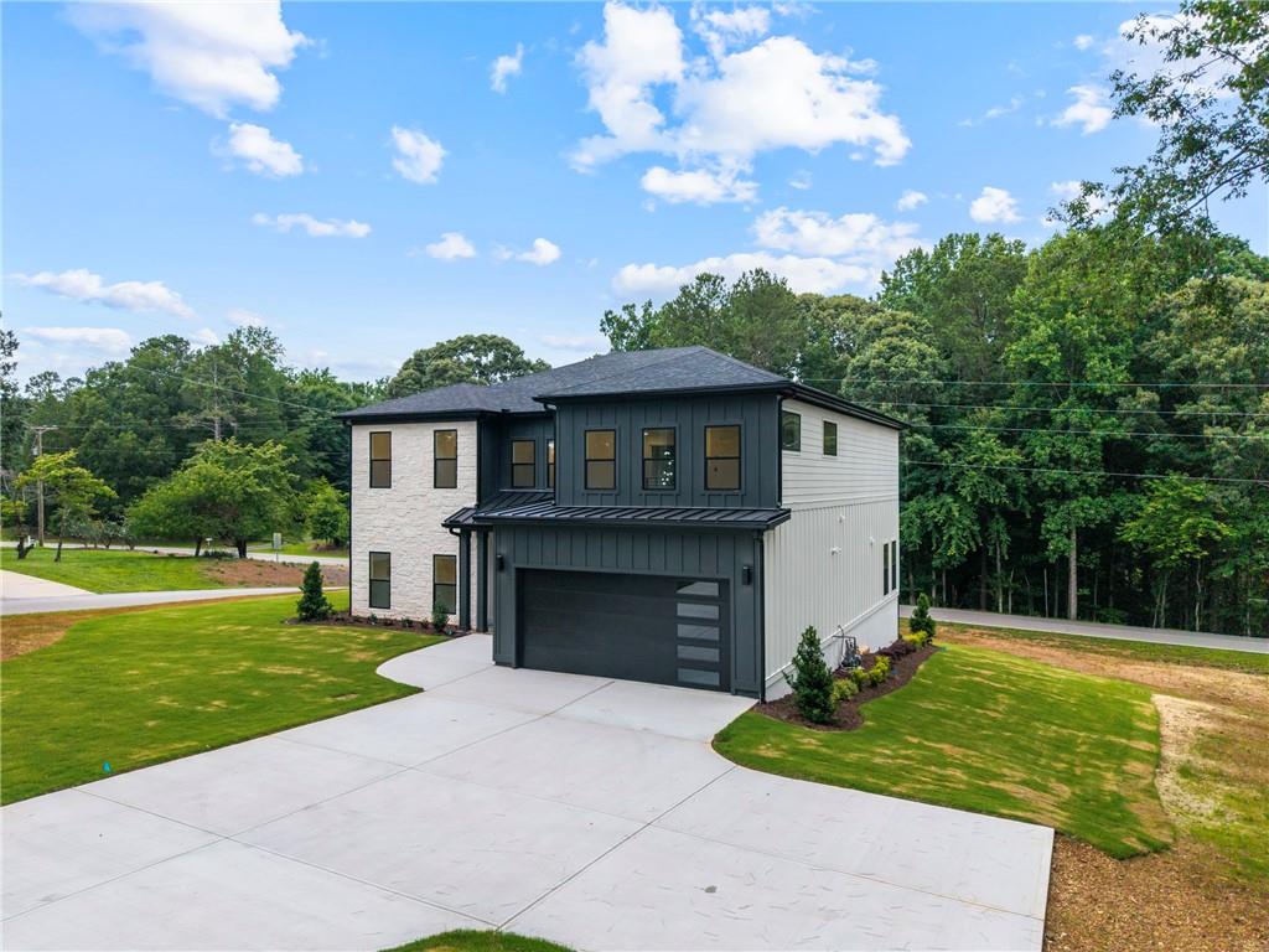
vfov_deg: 56.8
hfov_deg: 71.6
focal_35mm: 24
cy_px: 476
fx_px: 880
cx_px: 634
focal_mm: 8.67
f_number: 1.8
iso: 260
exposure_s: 1/1000
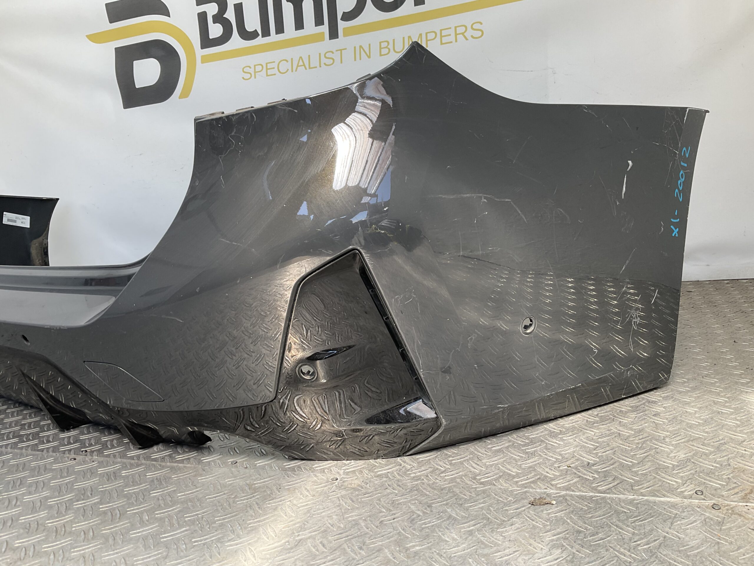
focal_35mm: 29
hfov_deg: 61.7
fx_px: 632
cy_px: 283
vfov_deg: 48.2
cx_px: 377
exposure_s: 1/160
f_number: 1.8
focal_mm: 3
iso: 16
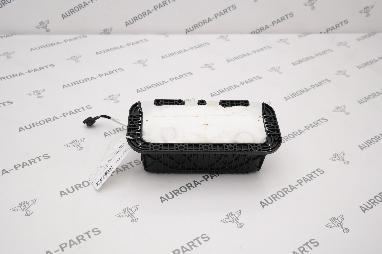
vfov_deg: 32.6
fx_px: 435
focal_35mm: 41
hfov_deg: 47.4
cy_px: 127
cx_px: 191
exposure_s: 1/100
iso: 100
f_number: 4
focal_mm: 27
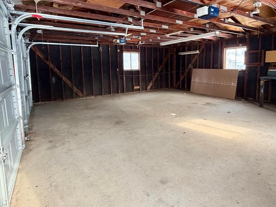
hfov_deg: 78.8
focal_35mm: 21
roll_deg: +0.8
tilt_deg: -5.7
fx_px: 167
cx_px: 150
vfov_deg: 62.9
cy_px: 83
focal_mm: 2.22
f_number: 2.2
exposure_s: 1/121
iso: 250
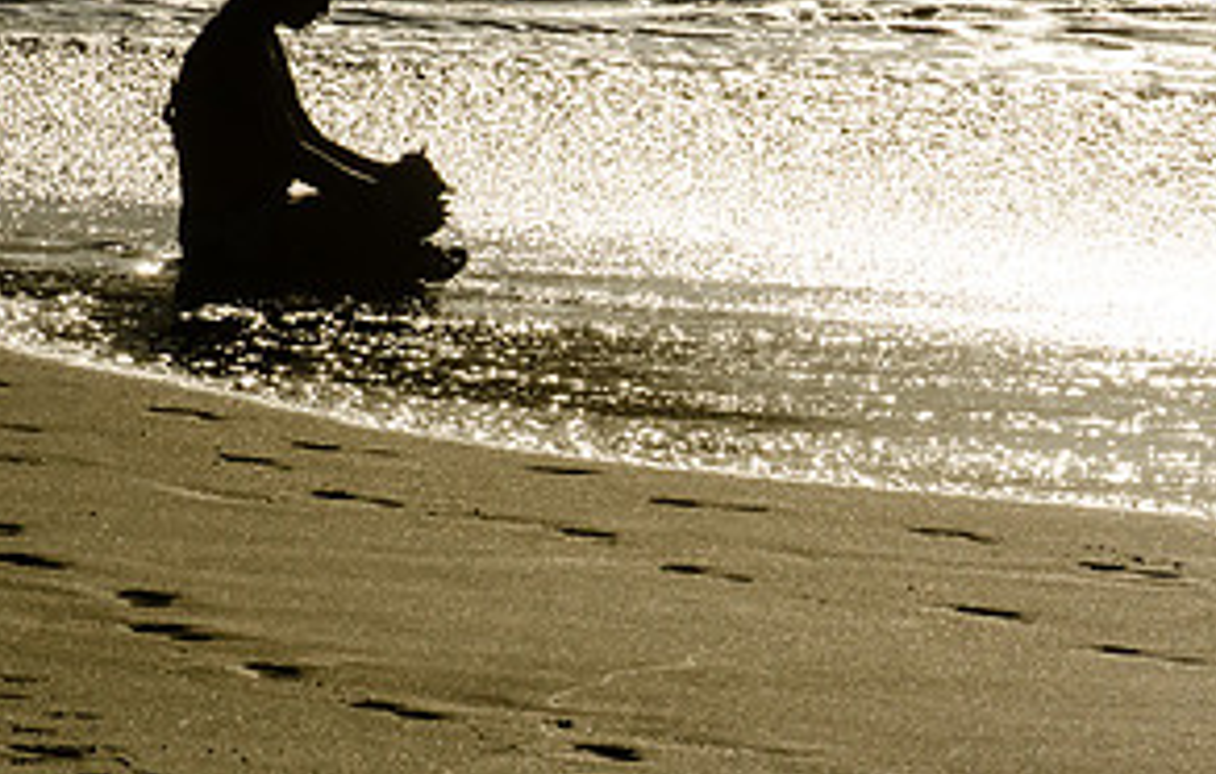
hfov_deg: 3.0
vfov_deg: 1.9
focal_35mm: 688
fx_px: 22924
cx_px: 764
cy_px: 425
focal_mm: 200
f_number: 22
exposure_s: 1/500
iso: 200
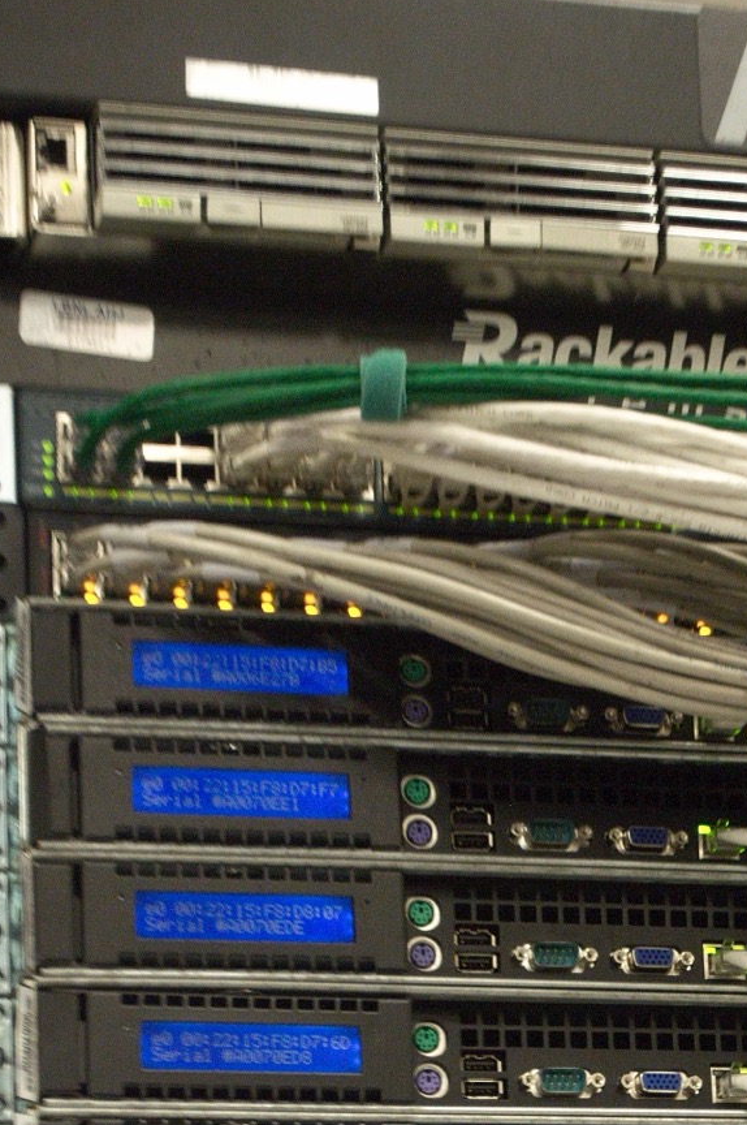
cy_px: 1098
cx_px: 647
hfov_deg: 10.3
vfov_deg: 15.3
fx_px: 4118
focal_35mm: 132
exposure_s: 1/50
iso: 1800
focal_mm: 38
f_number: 5
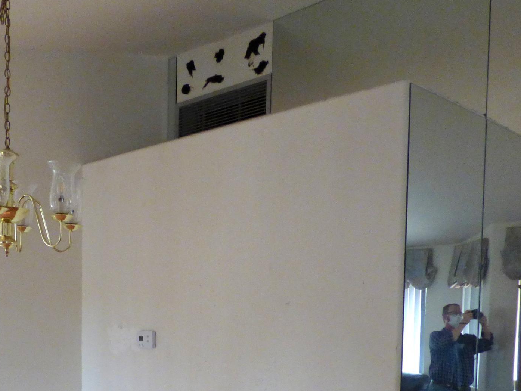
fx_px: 647
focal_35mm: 43
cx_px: 161
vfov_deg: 32.0
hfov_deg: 43.1
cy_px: 352
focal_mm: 3.58
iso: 400
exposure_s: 1/25
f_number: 2.8
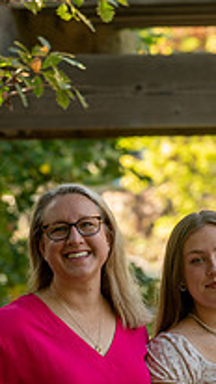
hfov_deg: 3.0
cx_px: 372
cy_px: 339
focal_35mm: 398
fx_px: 4049
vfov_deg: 5.4
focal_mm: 135
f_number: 5
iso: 250
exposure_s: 1/100
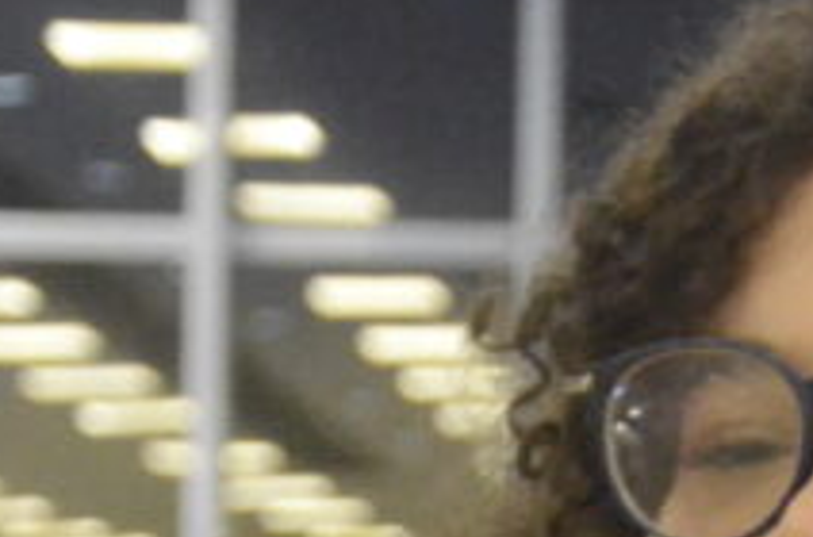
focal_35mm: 362
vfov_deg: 3.7
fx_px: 8151
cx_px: 1016
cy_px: 1132
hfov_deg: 5.7
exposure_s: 1/160
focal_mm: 50
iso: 6400
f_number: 5.6
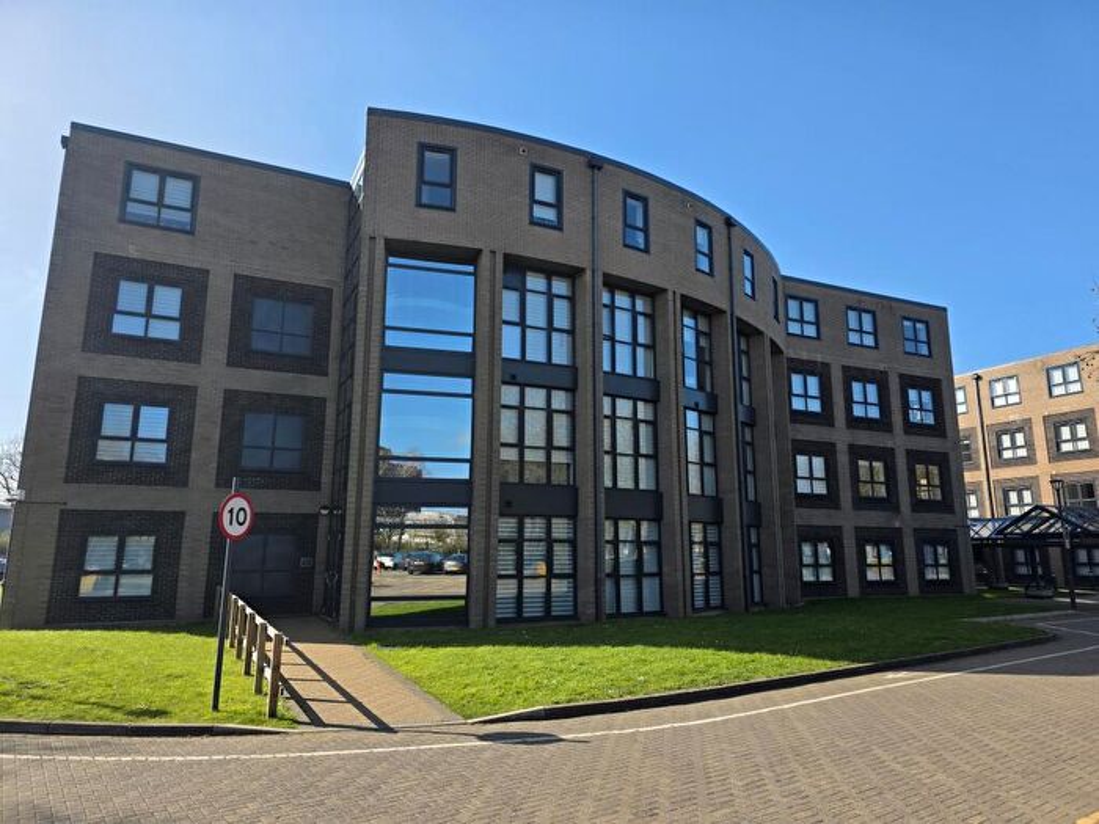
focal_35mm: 23
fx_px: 730
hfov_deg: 73.9
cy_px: 412
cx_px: 550
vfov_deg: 58.9
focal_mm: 6.3
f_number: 1.7
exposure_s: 1/3436
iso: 80
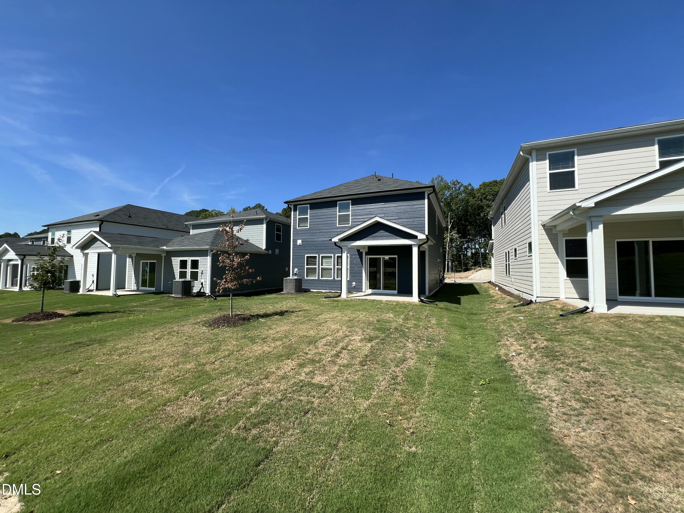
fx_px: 257
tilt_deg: +3.5
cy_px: 256
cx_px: 342
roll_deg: -0.1
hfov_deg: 106.2
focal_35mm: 13
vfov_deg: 89.9
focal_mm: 1.57
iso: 32
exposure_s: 1/1468
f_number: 1.8
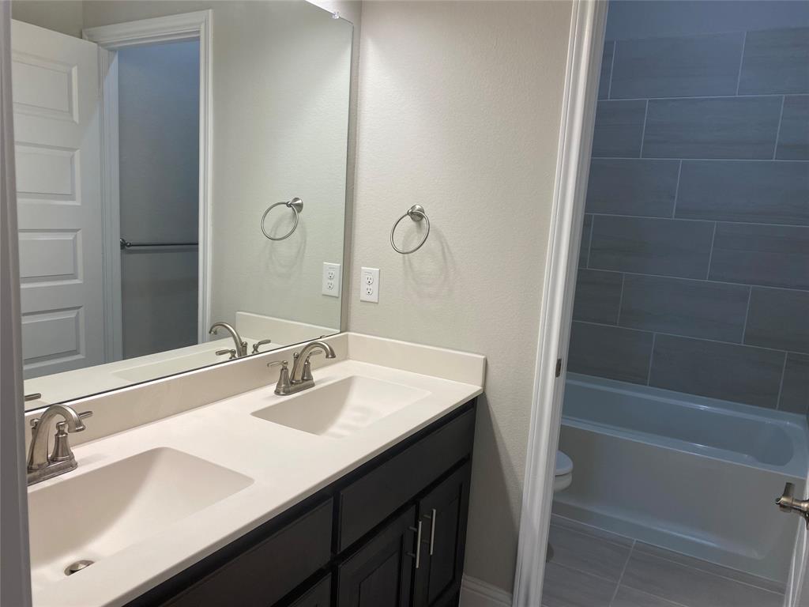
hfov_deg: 67.3
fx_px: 608
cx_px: 404
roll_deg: -2.6
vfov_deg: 53.1
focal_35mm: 26
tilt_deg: -9.6
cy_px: 304
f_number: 1.8
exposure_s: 1/120
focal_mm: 4.25
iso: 64
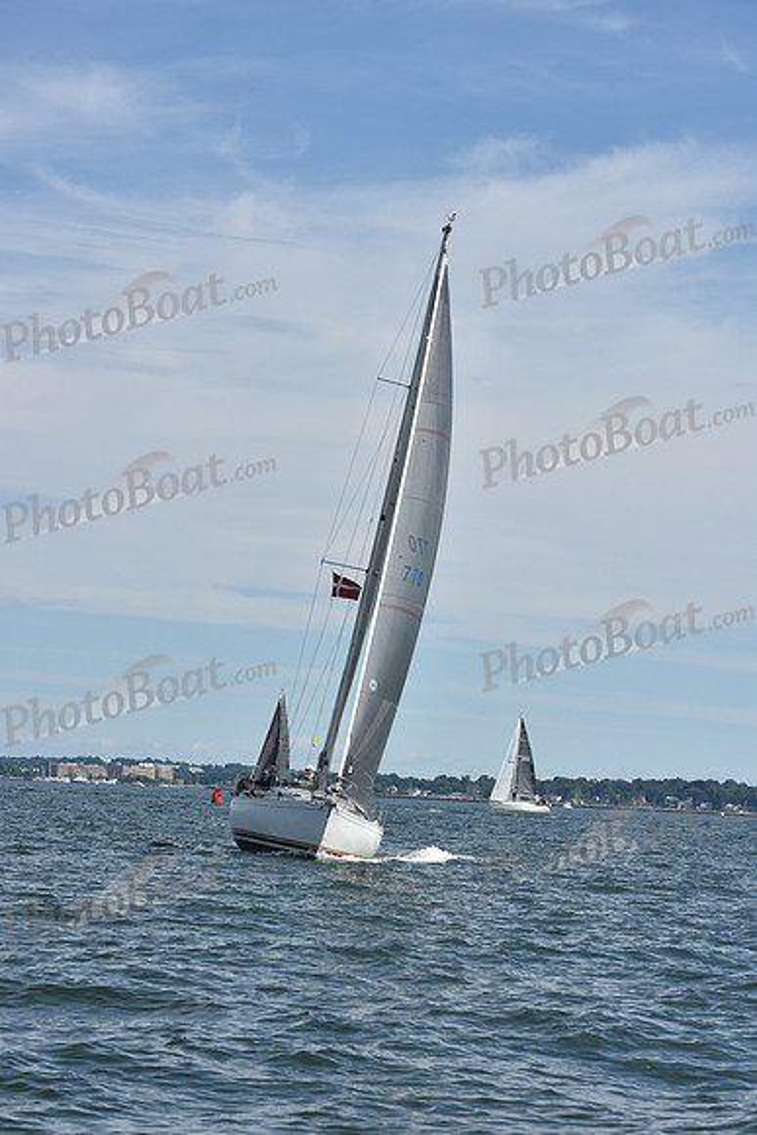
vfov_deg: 20.0
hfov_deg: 13.4
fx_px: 3215
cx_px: 378
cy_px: 568
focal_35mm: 102
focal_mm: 102
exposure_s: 1/1000
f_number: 11
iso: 320
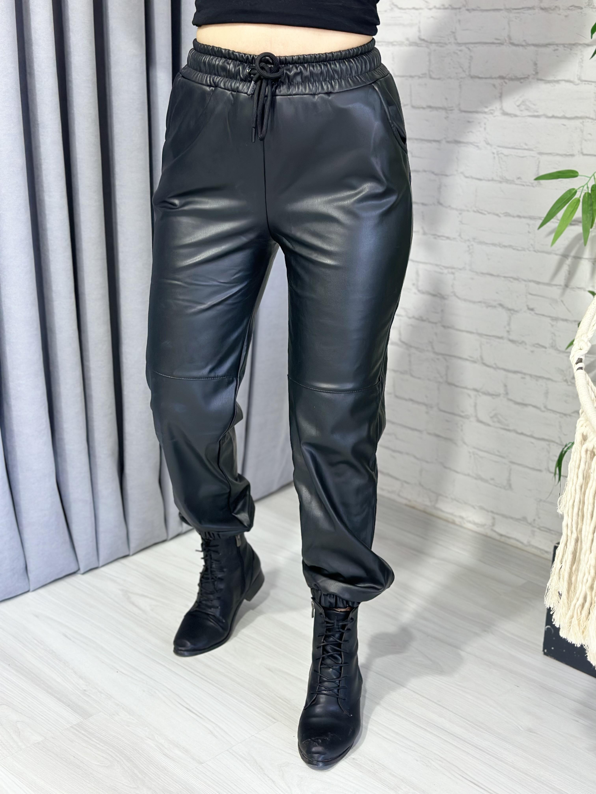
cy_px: 397
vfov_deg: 39.7
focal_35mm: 48
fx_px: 1102
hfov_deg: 30.3
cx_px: 298
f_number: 1.78
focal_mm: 6.86
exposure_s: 1/100
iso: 160
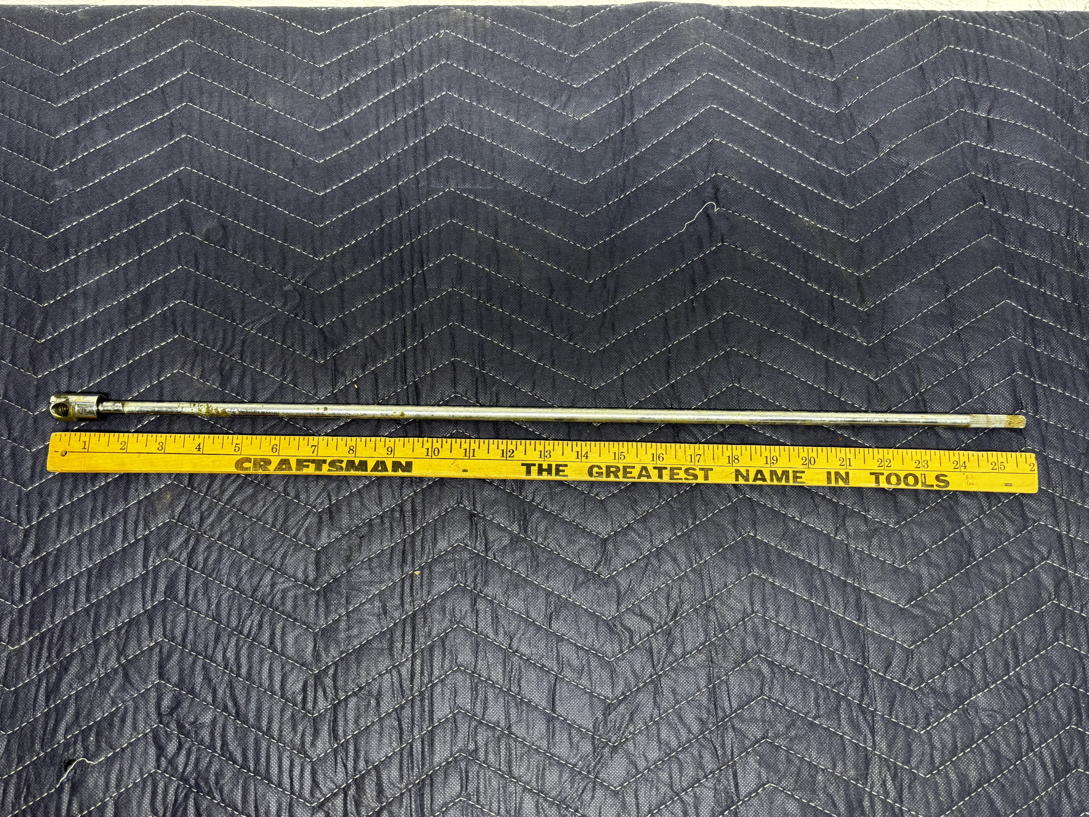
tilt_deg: -76.0
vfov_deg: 51.3
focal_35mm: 27
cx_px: 543
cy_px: 419
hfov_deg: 65.3
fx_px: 849
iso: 100
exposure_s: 1/60
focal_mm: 5.96
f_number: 1.6
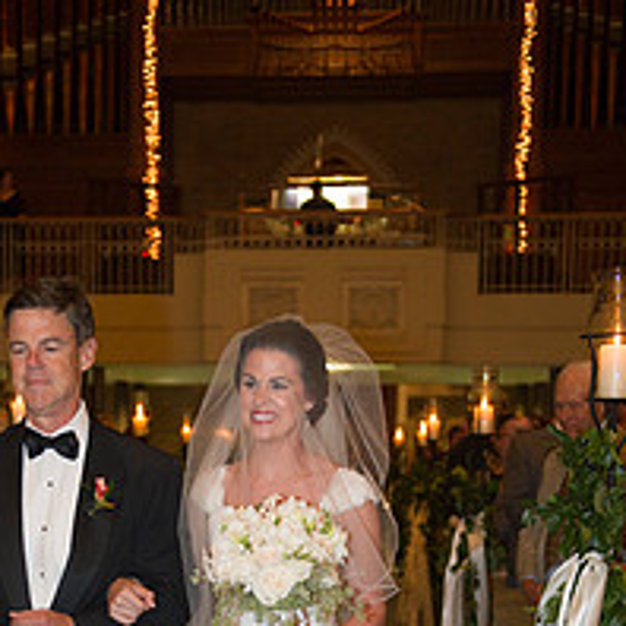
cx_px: 191
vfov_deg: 19.7
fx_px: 1739
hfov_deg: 20.3
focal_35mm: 85
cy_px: 654
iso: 1600
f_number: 2.8
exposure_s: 1/100
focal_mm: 44
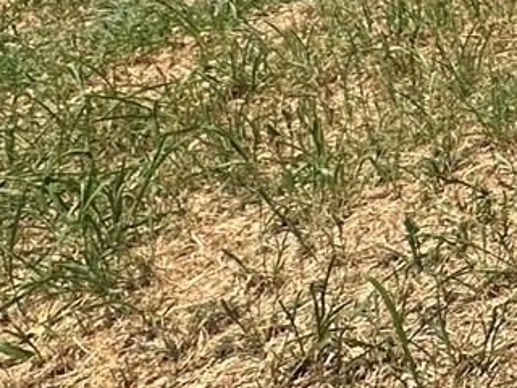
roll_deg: +0.1
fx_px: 1255
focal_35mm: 84
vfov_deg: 15.6
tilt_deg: -3.4
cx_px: 1145
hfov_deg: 15.8
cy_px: -264
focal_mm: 2.22
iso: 40
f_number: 2.2
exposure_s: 1/1531
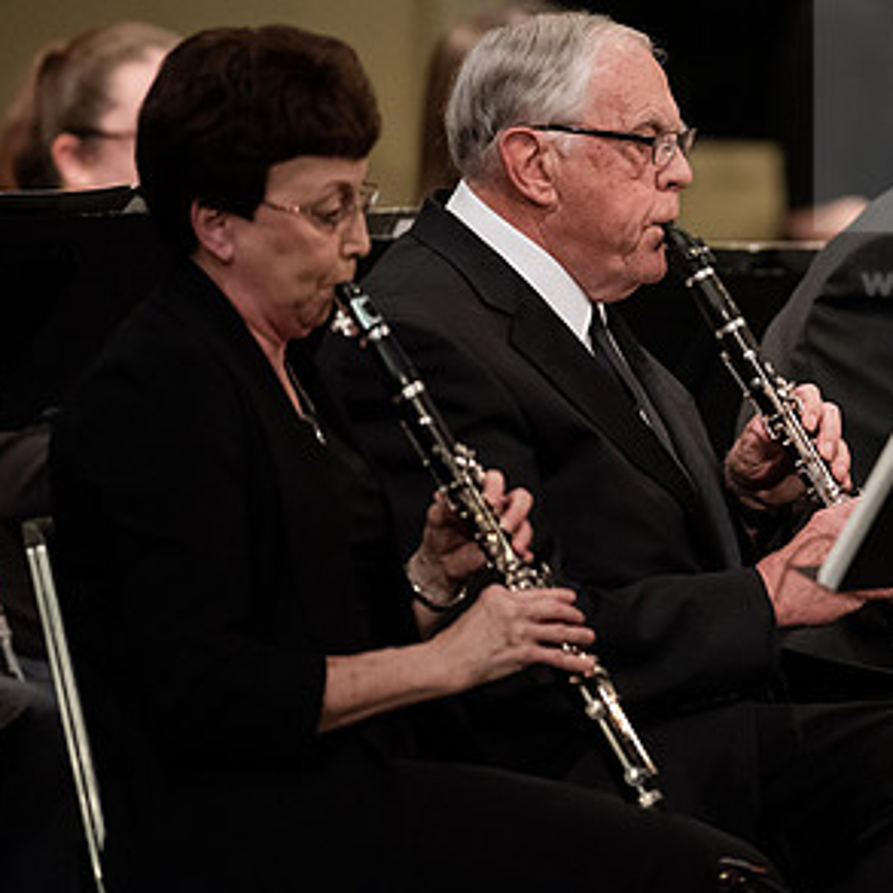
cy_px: 346
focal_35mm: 504
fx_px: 14710
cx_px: 722
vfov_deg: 3.5
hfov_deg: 3.5
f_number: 2.8
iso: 4000
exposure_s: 1/320
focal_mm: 300
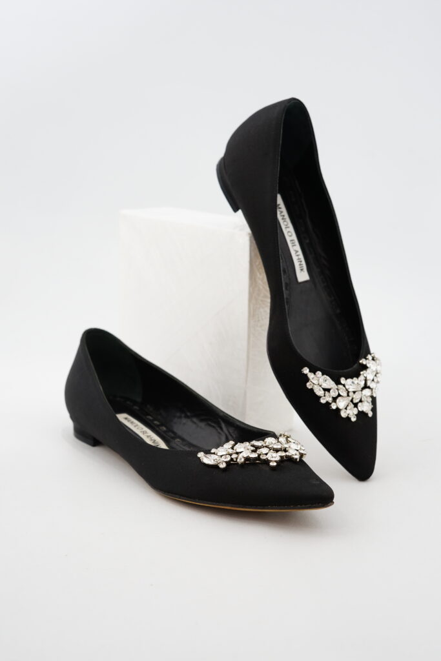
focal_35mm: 50
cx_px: 220
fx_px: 918
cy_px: 330
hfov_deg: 27.0
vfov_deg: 39.6
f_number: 6.3
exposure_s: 1/15
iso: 640
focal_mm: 50
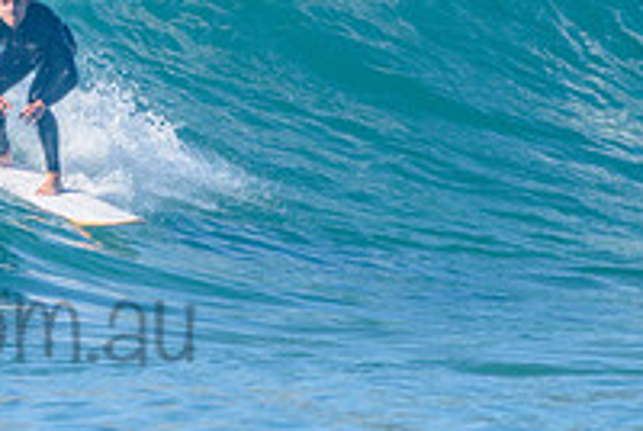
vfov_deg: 0.8
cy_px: 152
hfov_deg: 1.2
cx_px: 66
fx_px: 31768
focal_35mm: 1776
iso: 280
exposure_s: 1/2000
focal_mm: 500
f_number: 5.6
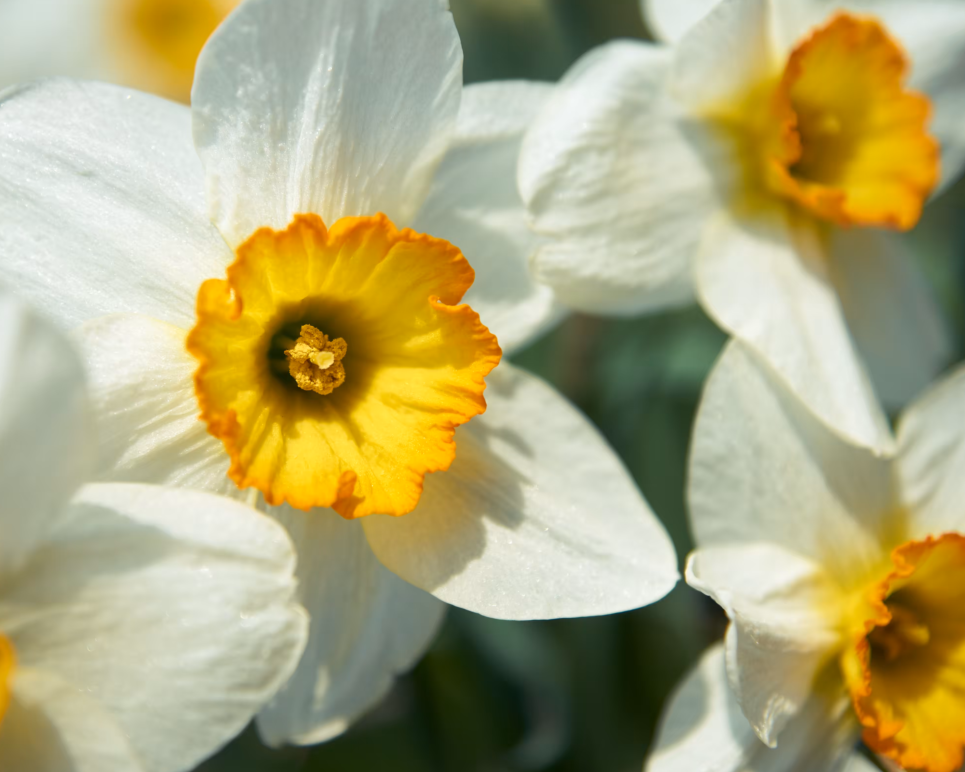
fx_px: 2513
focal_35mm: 88
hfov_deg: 21.7
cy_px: 390
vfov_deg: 17.5
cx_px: 419
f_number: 2.8
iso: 100
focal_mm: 50
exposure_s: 1/1000
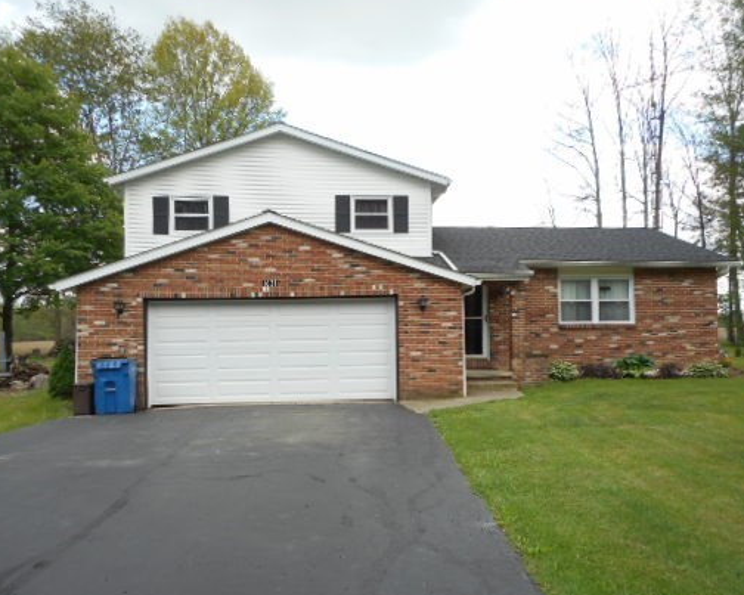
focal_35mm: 31
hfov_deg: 57.2
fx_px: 682
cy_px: 310
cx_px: 387
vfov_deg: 47.1
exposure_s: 1/160
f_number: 3.7
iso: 80
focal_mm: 4.5
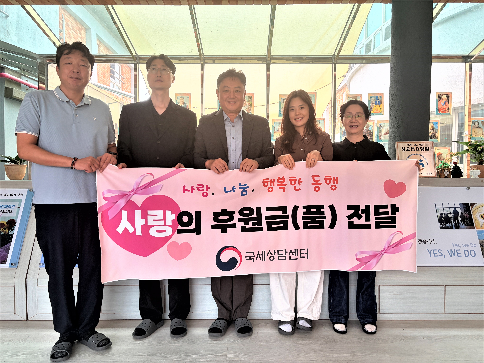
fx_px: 364
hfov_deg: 67.3
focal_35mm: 26
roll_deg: +0.4
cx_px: 242
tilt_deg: -0.4
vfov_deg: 53.1
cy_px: 182
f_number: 1.6
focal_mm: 5.96
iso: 50
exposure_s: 1/472
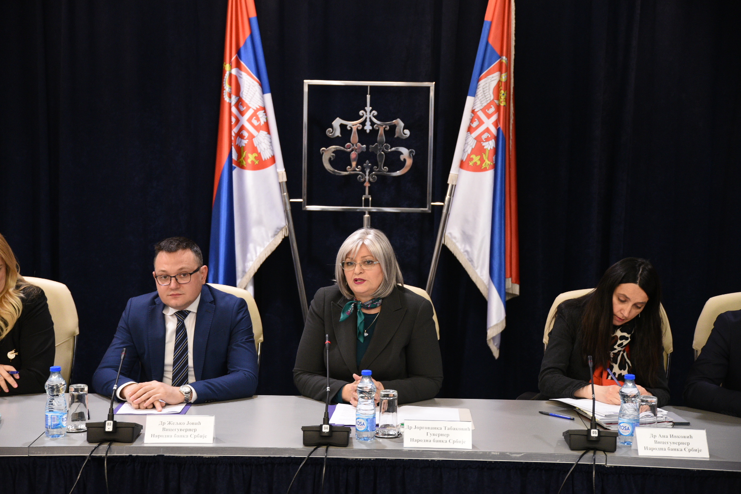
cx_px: 370
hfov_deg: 29.7
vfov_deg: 20.0
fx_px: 1400
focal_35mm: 68
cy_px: 247
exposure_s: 1/125
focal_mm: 68
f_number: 4
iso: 2000
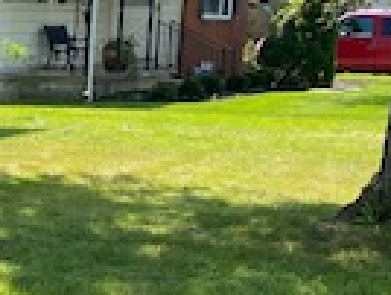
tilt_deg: -9.5
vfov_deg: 11.9
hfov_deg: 12.6
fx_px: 1403
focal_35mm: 124
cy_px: 289
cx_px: -522
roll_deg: -0.4
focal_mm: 4.25
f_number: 1.8
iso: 32
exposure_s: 1/965
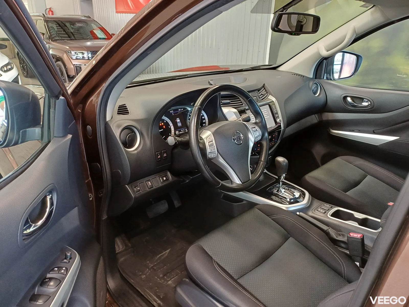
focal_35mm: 25
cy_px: 154
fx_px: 295
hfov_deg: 69.4
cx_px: 204
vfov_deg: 54.9
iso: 320
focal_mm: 4.65
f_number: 1.8
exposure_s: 1/33.3
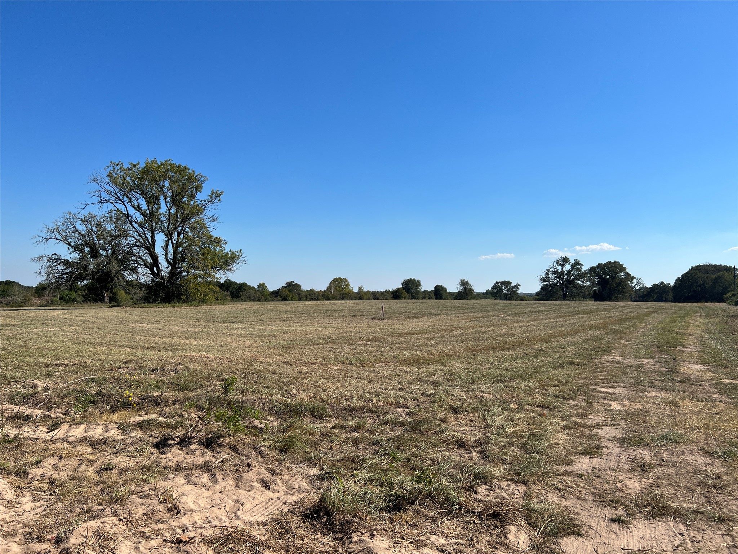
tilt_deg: +0.1
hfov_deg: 67.3
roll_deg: -0.9
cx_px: 369
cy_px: 277
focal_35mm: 26
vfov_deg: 53.1
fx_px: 554
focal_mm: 5.7
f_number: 1.5
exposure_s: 1/5882
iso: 50
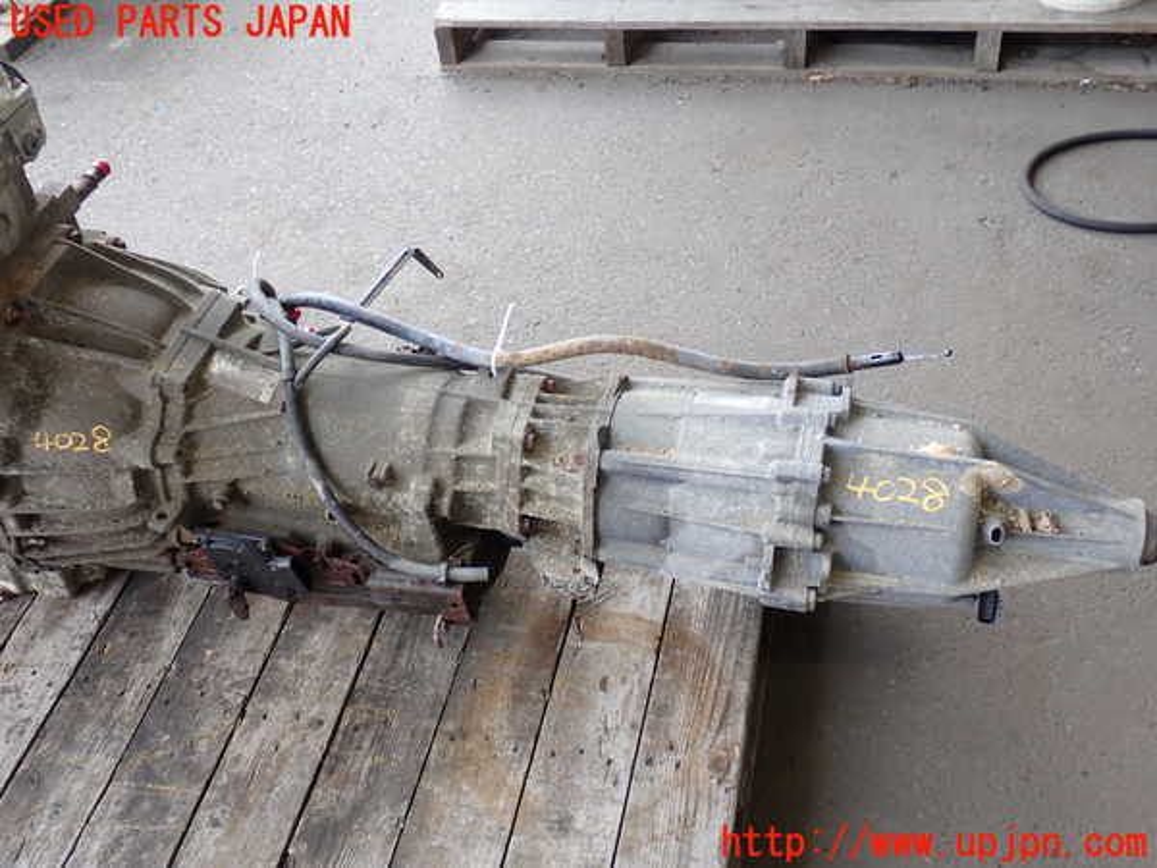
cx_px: 578
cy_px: 434
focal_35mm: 38
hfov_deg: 49.0
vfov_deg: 37.7
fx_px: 1270
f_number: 2.7
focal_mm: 6.83
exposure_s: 1/80
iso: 125
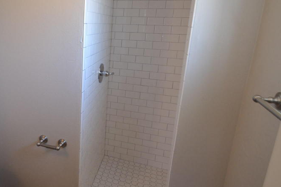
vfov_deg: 49.1
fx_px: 203
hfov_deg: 66.1
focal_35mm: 26
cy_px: 70
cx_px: 79
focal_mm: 10
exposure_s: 1/60
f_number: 3.5
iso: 720
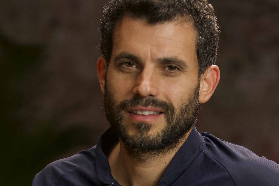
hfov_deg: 8.4
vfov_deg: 5.6
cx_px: 239
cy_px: 190
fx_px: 1891
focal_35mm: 244
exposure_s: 1/500
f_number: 2.8
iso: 1600
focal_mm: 75
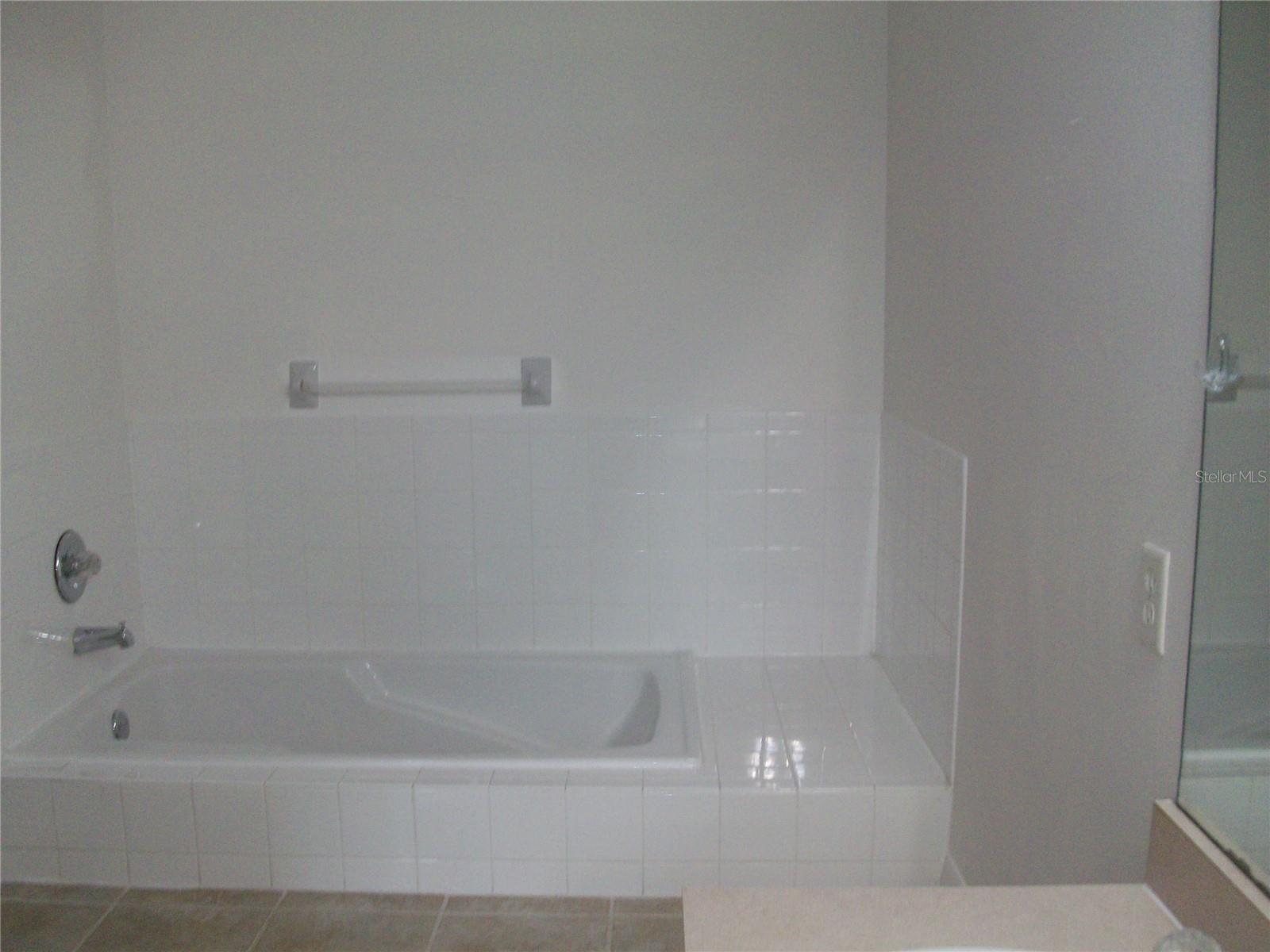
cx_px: 635
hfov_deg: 54.0
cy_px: 476
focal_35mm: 34
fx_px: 1247
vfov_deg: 41.8
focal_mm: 5.7
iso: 160
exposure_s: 1/60
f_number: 2.8
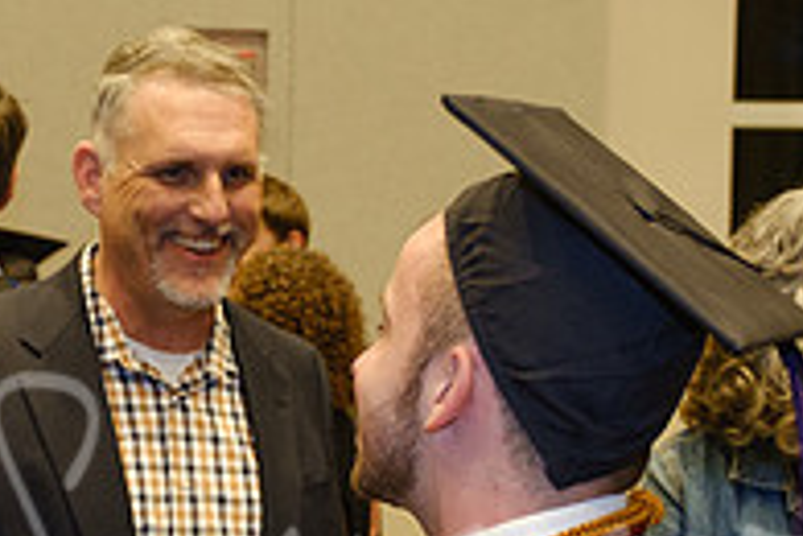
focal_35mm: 98
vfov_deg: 13.7
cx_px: -25
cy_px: 563
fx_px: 2186
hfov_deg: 20.1
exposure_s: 1/60
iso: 1600
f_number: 2.8
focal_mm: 22
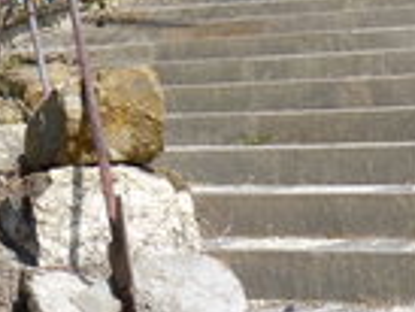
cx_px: -97
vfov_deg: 13.8
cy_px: -254
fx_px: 1140
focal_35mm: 95
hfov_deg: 19.3
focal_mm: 4.1
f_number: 4.5
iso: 80
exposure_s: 1/400
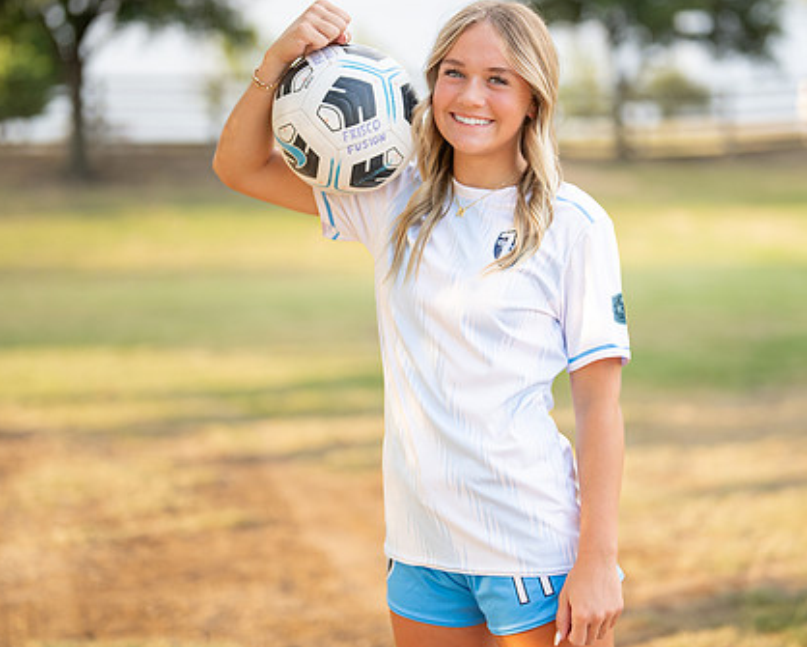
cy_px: 279
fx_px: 1816
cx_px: 479
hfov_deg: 25.0
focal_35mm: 76
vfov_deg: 20.2
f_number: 1.2
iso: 100
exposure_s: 1/1600
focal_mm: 50
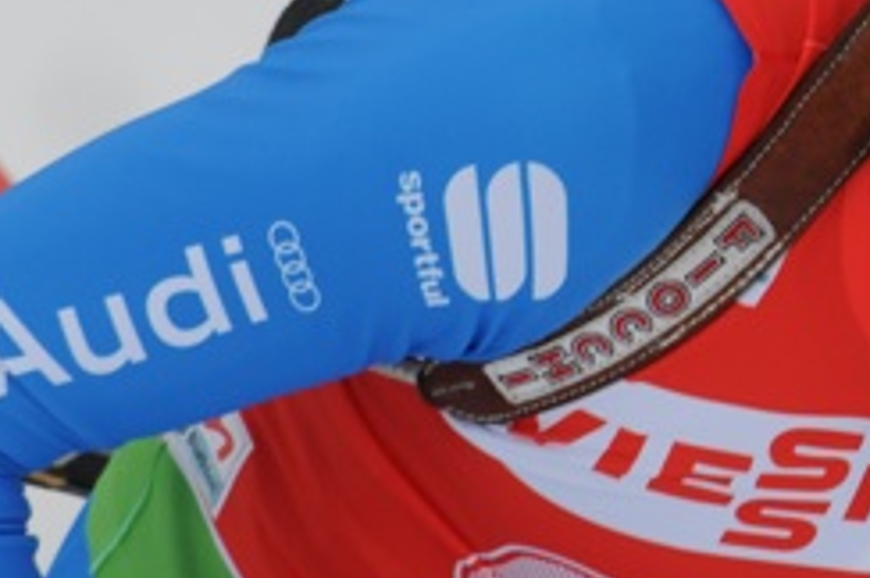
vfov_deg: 1.0
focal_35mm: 1376
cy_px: 80
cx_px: 909
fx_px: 33209
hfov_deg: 1.5
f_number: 9
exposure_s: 1/1000
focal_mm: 400
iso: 800
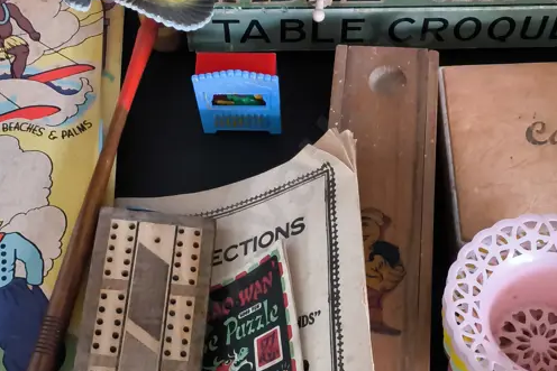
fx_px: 898
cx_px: 276
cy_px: 208
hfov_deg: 34.5
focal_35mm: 58
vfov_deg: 23.4
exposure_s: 1/60
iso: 400
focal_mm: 2.87
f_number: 2
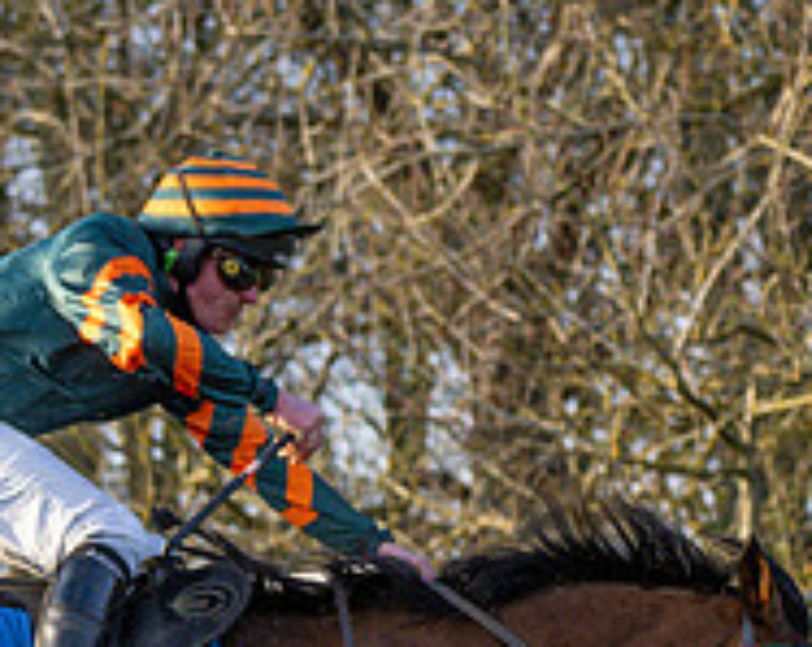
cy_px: 974
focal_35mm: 281
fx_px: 6742
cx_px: 1082
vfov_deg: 5.4
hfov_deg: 6.8
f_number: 2.8
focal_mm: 55
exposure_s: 1/2000
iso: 800
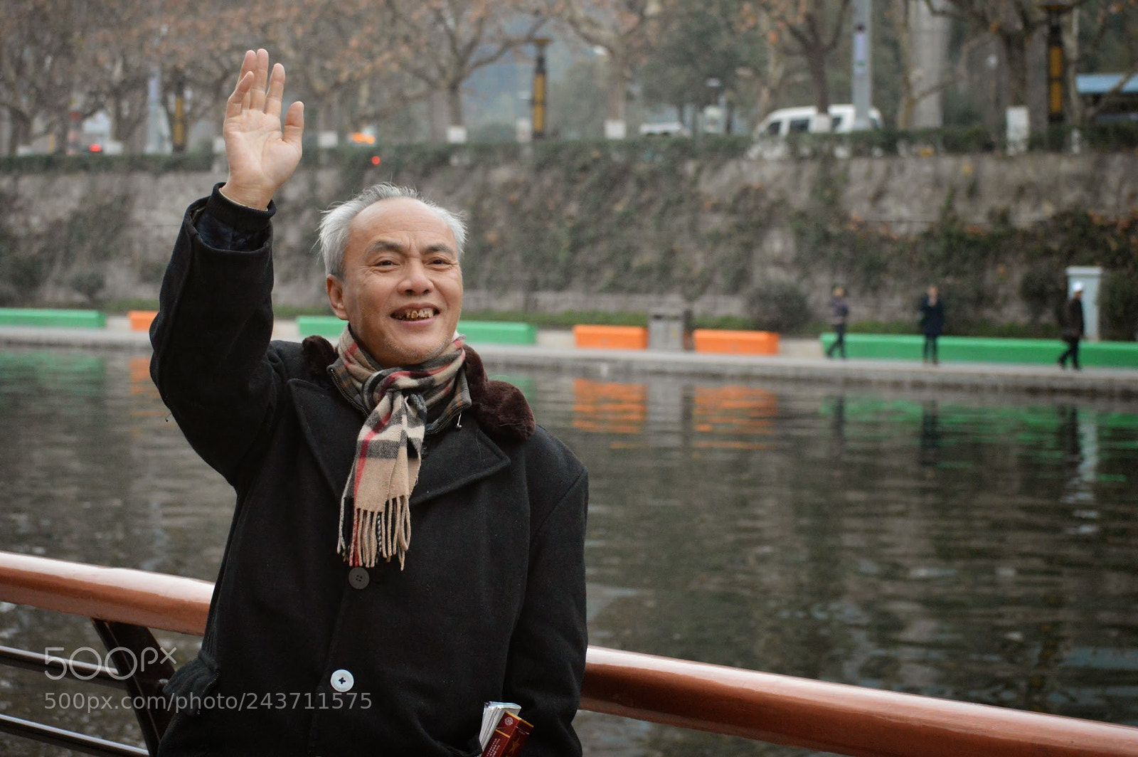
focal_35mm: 82
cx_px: 569
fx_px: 2606
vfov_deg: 16.5
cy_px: 378
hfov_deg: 24.6
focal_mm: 55
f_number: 5.6
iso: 3200
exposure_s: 1/2000
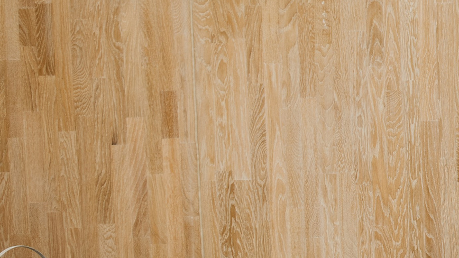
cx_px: 702
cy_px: 80
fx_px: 1047
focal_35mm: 86
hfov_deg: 20.8
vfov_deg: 14.0
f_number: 4
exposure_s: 1/160
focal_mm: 26
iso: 200
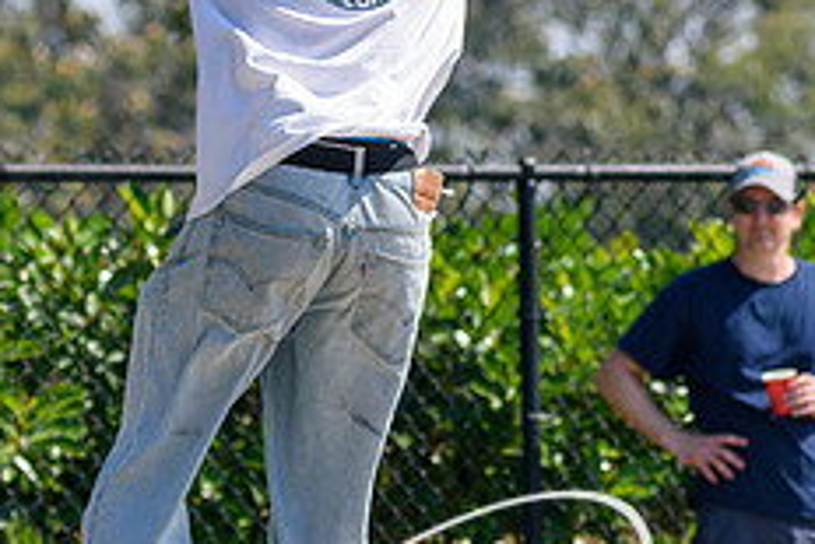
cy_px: 356
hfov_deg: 3.3
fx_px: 13999
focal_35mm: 618
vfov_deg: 2.2
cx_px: 155
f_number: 5.6
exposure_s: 1/2000
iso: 400
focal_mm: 165
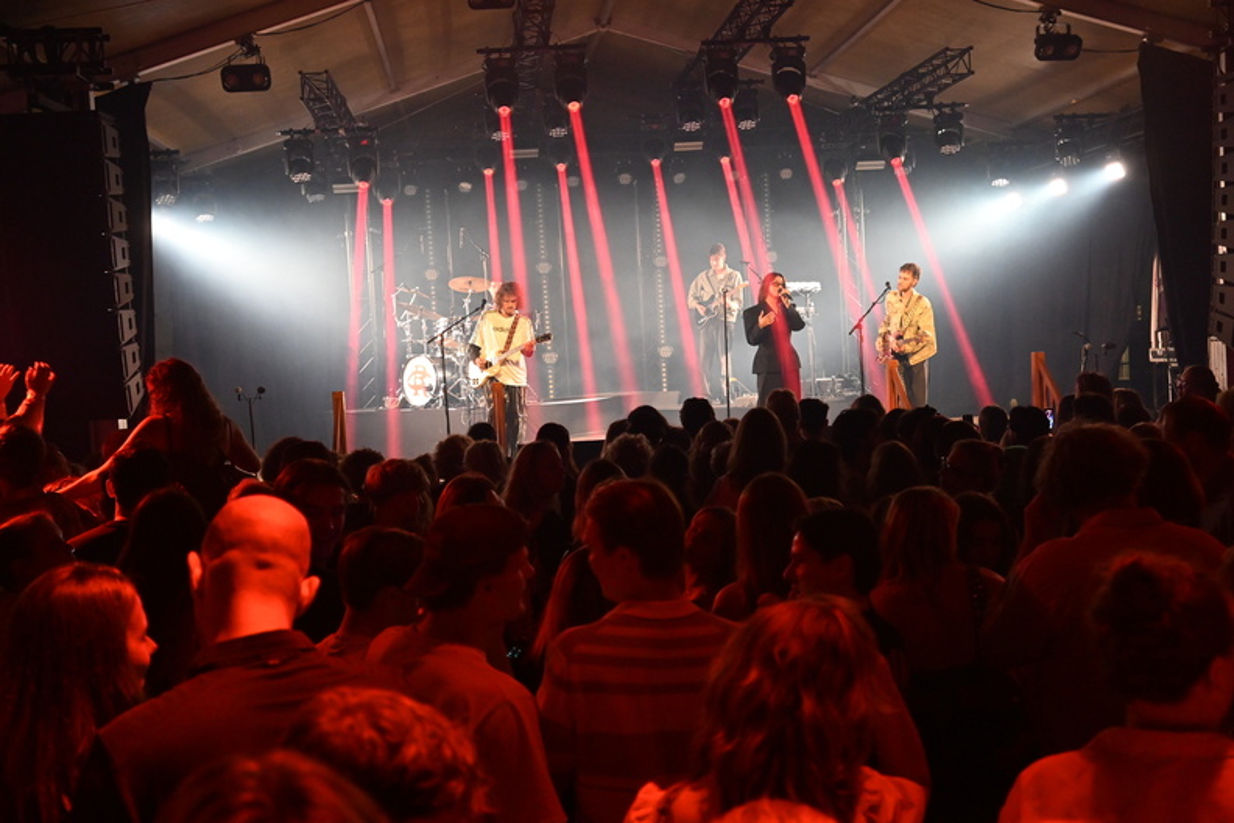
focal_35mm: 42
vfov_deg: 31.9
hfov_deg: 46.4
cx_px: 617
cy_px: 412
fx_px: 1440
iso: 2800
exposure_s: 1/125
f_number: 2.8
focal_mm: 28
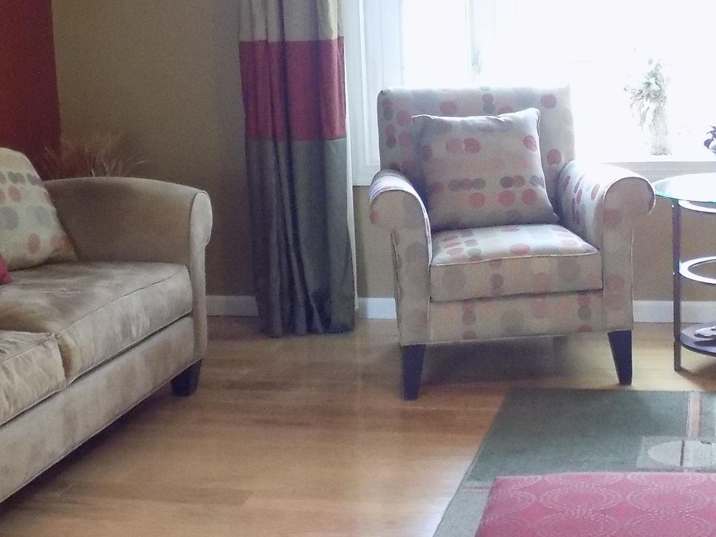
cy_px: 198
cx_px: 443
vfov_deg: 22.9
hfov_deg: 30.2
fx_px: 1324
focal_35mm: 64
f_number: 3.1
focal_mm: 4.3
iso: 400
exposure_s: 1/15
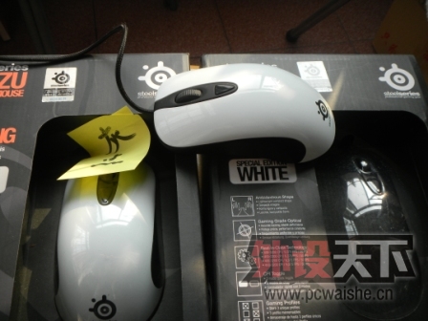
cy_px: 160
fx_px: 433
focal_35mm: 35
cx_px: 214
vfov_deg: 40.7
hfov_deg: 52.6
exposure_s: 1/126
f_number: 3.6
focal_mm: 6.3
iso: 80
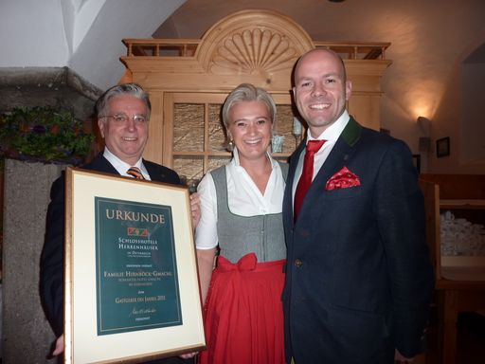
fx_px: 350
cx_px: 242
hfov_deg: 69.4
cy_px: 182
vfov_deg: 54.9
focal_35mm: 25
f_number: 3.3
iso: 100
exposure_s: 1/30
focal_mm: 4.1
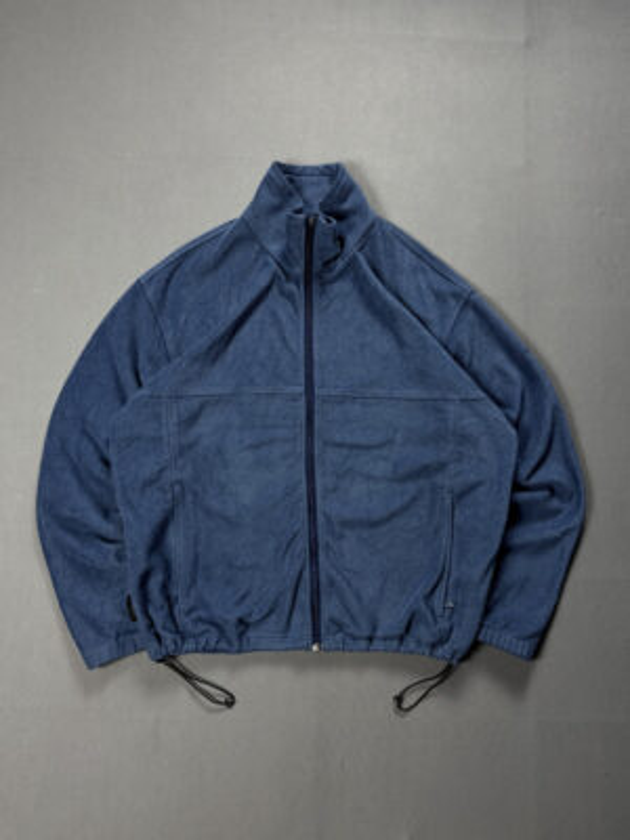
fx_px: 582
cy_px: 420
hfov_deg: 56.8
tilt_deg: -85.0
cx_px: 315
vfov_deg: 71.6
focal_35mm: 24
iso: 200
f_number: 1.78
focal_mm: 6.76
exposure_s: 1/60
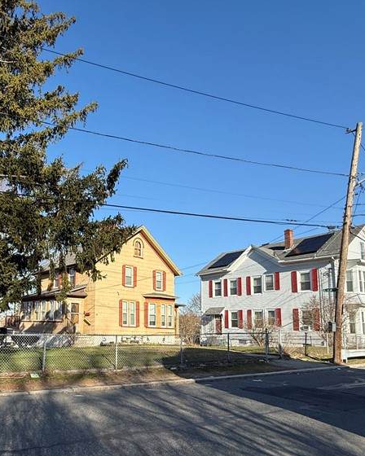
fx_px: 338
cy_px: 285
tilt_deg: +5.0
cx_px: 62
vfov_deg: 67.1
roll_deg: -0.1
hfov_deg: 52.3
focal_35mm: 25
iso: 50
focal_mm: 2.22
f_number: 2.2
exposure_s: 1/1339
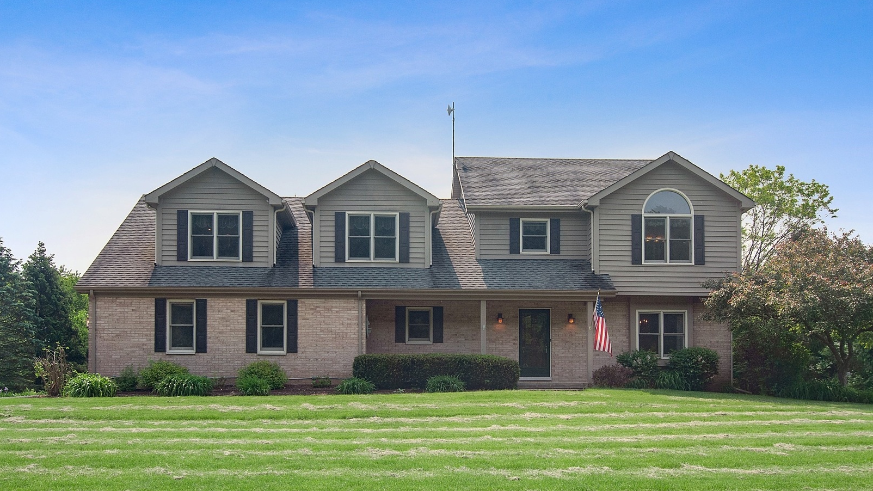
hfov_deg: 52.8
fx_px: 880
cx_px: 437
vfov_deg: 31.1
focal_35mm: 38
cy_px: 280
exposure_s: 1/250
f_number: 9
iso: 200
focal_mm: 24
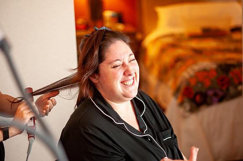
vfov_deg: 13.0
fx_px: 708
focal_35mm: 105
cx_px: 122
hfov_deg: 19.5
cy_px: 80
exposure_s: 1/60
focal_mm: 105
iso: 640
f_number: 4
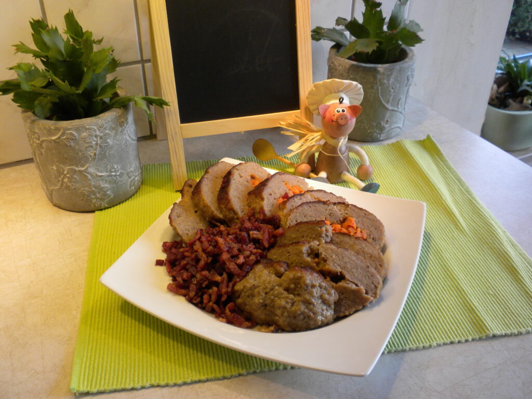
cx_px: 266
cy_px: 200
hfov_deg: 50.1
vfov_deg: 38.7
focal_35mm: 37
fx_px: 569
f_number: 3.5
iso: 135
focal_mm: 6.6
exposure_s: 1/59.8
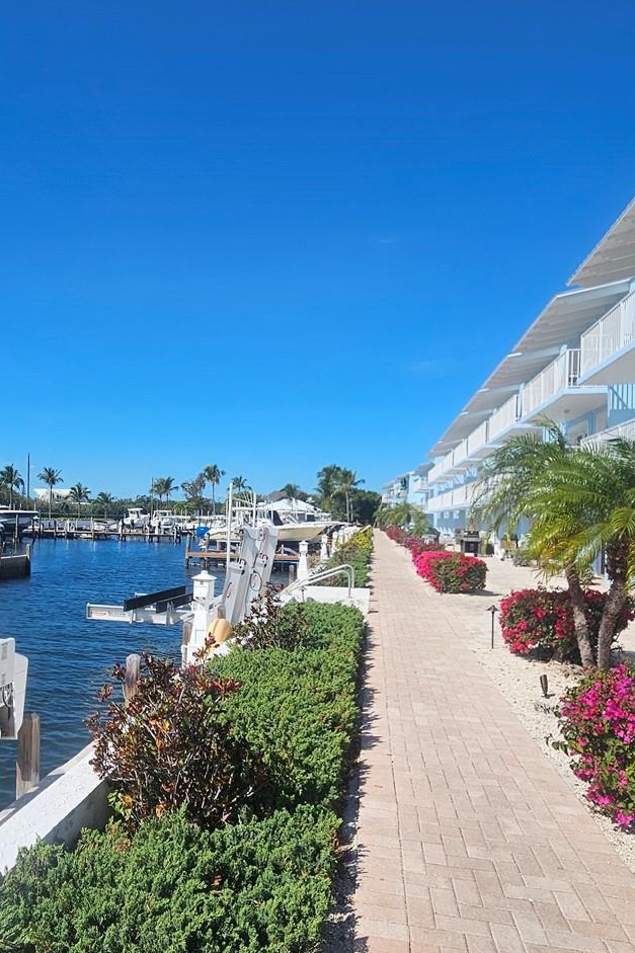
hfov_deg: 54.1
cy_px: 508
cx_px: 218
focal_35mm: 23
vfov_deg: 76.0
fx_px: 609
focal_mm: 2.2
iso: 50
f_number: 2.2
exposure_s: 1/3945
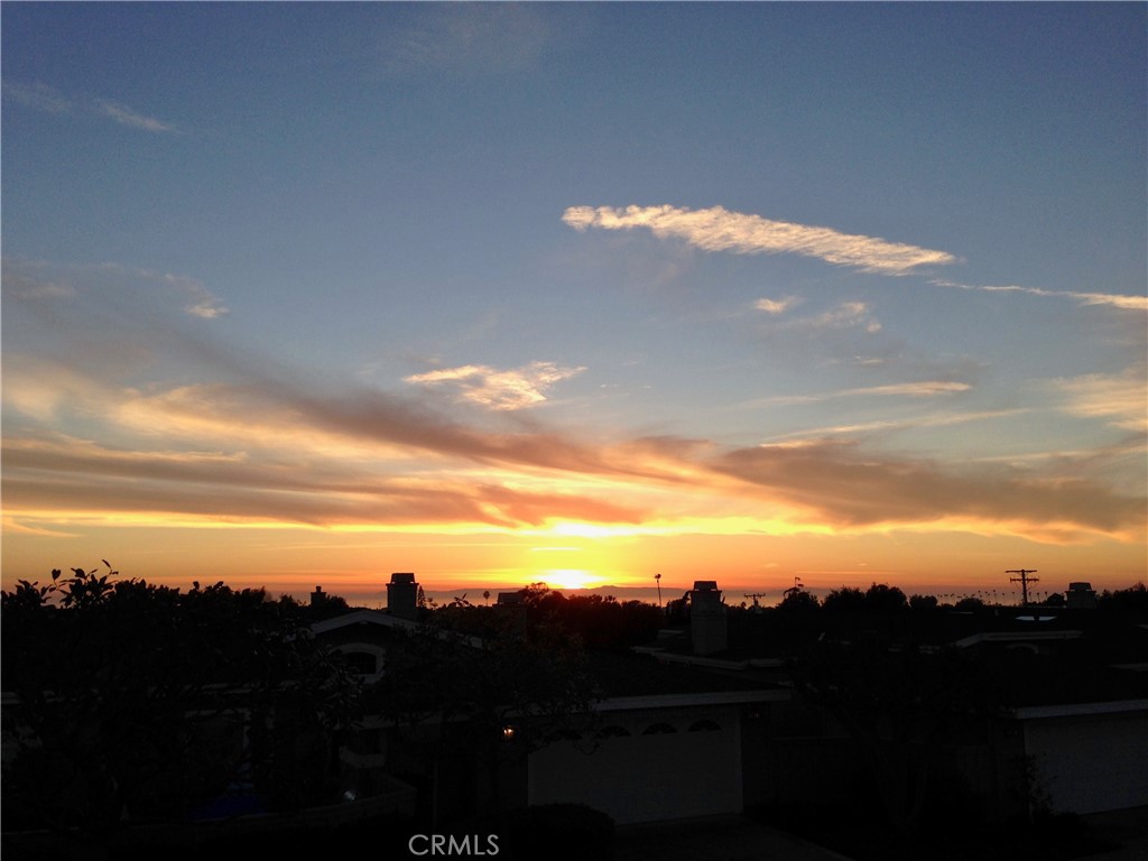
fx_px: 1094
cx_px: 574
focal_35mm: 33
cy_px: 430
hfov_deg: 55.4
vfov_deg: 42.9
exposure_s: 1/437
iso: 50
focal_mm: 4.12
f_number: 2.4
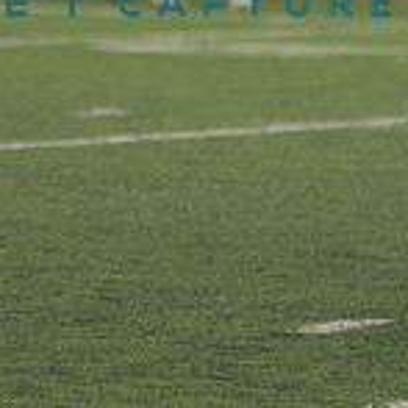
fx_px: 11175
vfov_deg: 2.1
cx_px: -266
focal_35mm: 838
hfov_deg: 2.1
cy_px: -118
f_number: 5.6
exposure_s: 1/500
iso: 800
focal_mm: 250
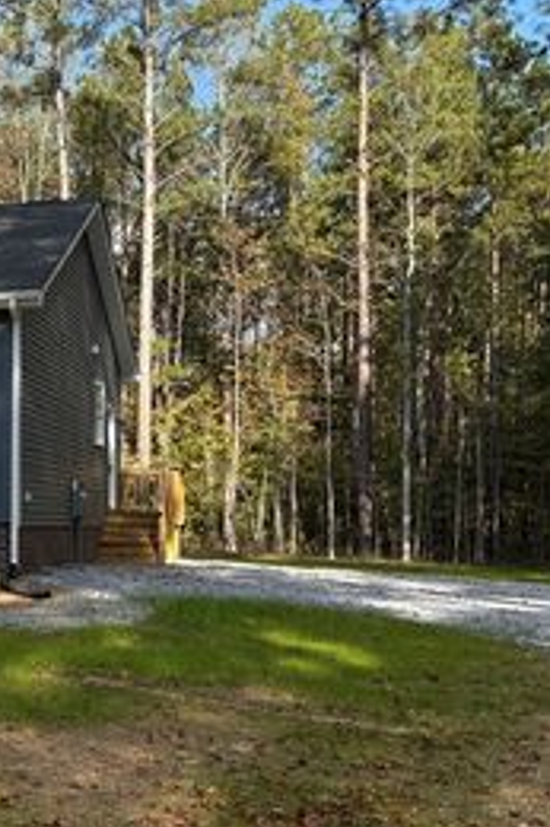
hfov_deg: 22.1
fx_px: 1193
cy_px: 418
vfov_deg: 38.2
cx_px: -242
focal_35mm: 52
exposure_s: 1/1799
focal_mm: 5.96
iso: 50
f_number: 1.6
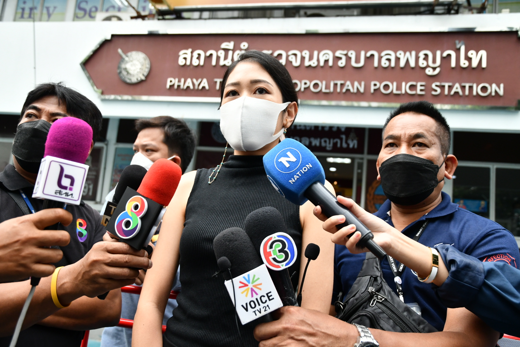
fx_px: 433
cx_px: 260
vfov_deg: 43.6
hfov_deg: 61.9
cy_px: 174
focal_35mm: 30
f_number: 3.5
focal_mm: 20
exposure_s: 1/800
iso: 800
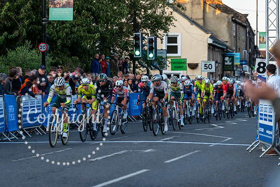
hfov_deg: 13.5
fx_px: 1182
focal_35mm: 152
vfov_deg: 9.0
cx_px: 140
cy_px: 94
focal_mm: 144
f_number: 3.5
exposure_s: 1/800
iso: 1000
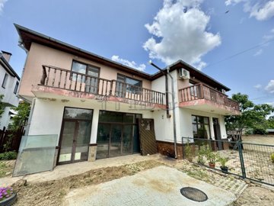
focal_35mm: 14
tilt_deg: +12.9
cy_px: 103
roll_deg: -1.1
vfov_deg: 85.7
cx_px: 137
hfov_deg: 102.1
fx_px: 111
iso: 50
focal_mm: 2.22
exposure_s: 1/968
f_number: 2.2
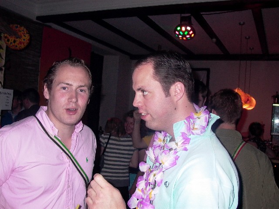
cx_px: 140
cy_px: 104
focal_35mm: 38
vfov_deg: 37.7
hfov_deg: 49.0
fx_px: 306
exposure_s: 1/64.2
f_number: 2.13
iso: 100
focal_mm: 8.19
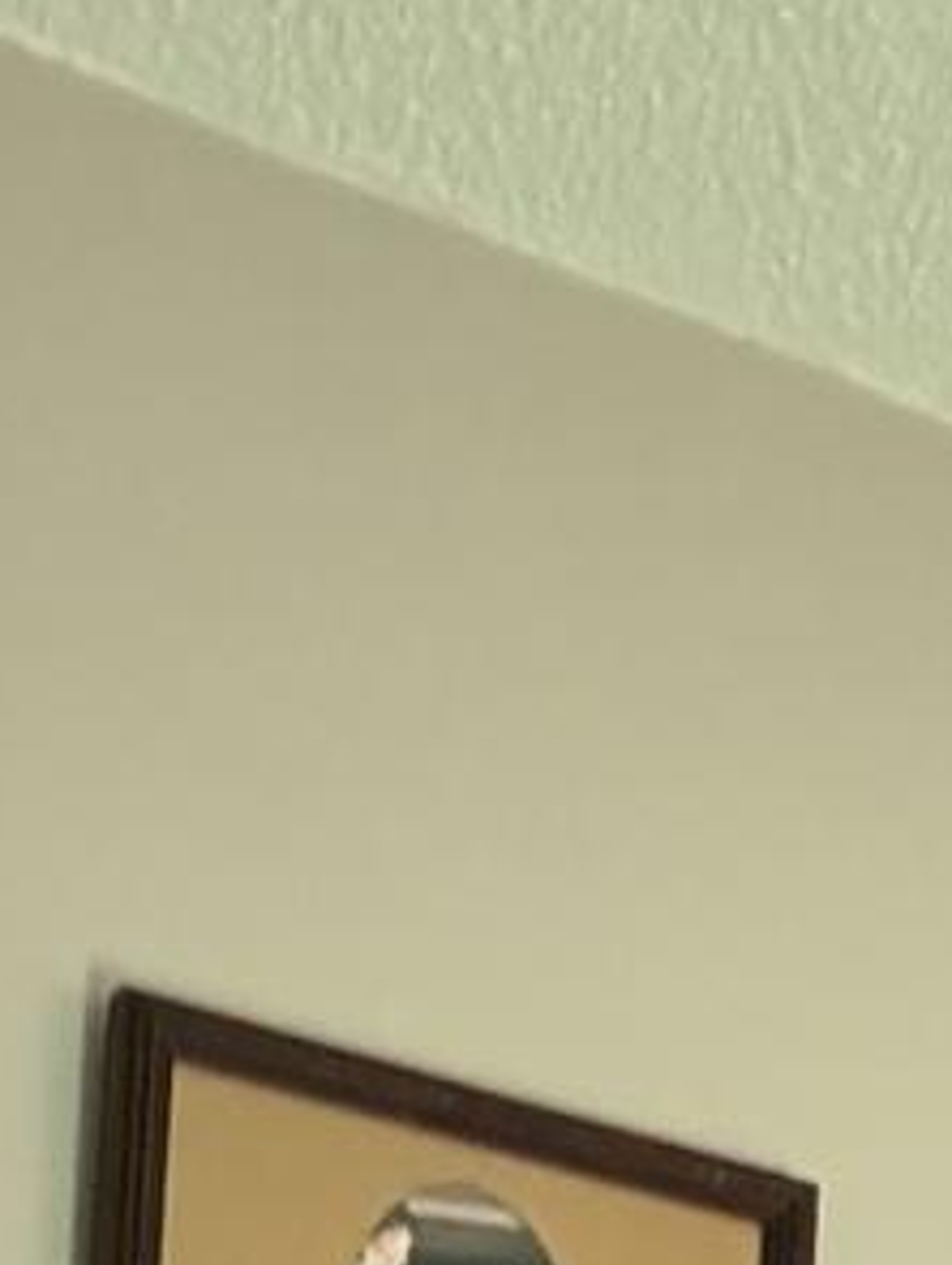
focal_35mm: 130
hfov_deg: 11.4
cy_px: 2041
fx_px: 4757
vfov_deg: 14.0
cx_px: 806
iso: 500
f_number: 1.9
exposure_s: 1/30
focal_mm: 2.69
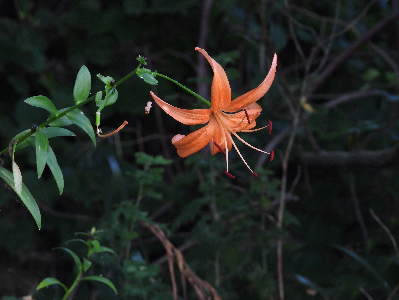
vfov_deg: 3.2
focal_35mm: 467
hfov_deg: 4.2
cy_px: 150
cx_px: 200
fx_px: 5383
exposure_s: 1/160
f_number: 5
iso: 400
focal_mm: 83.9
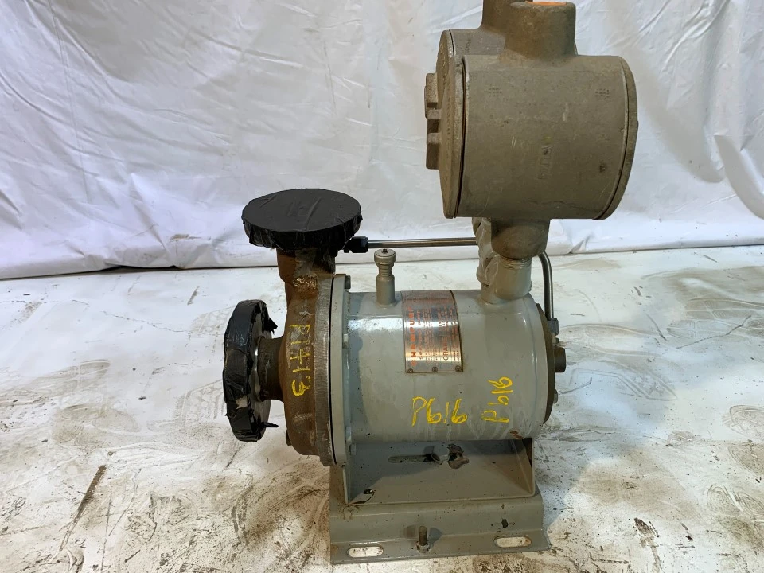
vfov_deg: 53.1
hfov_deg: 67.3
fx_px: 574
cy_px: 286
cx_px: 382
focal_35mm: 26
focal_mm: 4.25
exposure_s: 1/120
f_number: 1.8
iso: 32
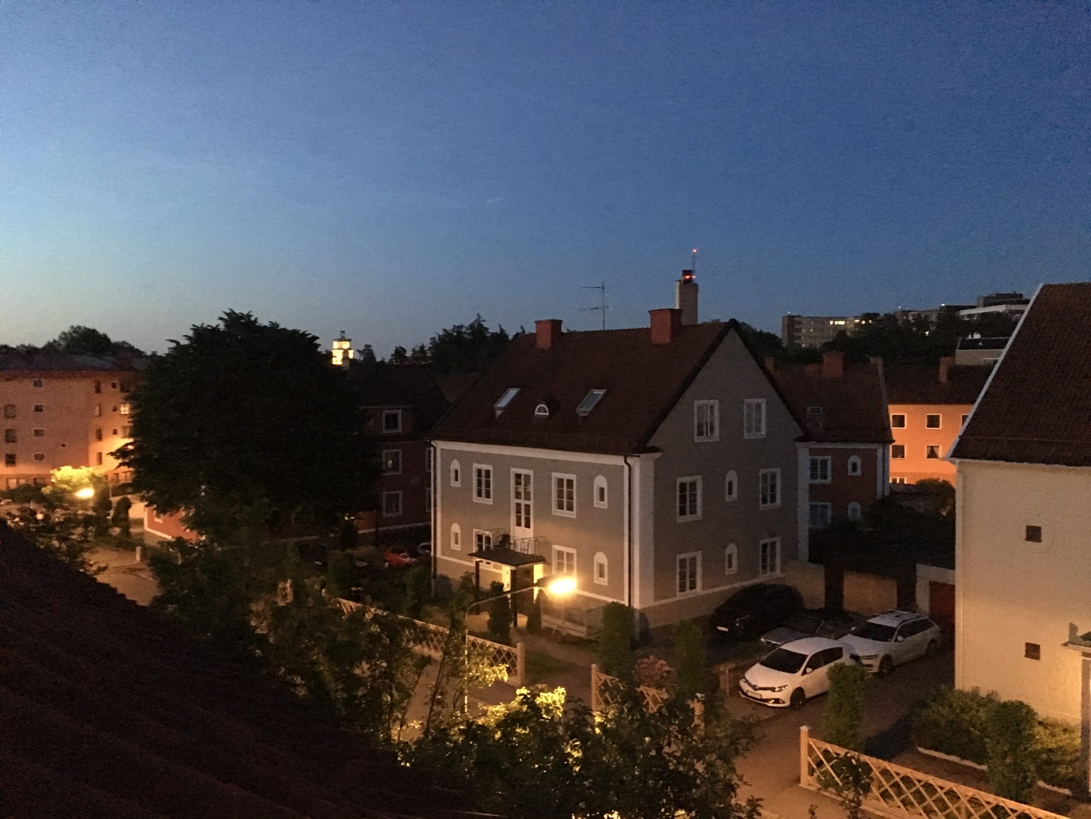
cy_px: 410
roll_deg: +0.2
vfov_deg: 48.2
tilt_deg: -2.9
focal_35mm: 29
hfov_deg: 61.7
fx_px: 914
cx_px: 546
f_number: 2.2
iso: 1250
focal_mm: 4.15
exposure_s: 1/17
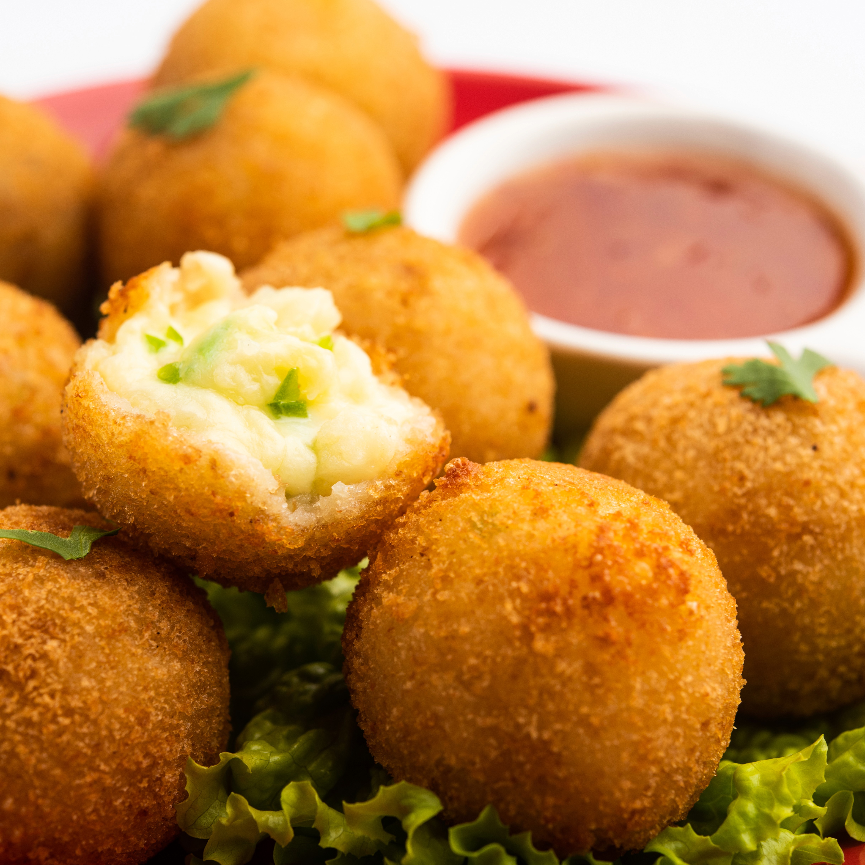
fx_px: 2177
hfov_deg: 22.5
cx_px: 367
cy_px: 431
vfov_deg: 22.5
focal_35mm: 77
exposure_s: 1/125
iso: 100
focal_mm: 60
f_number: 7.1
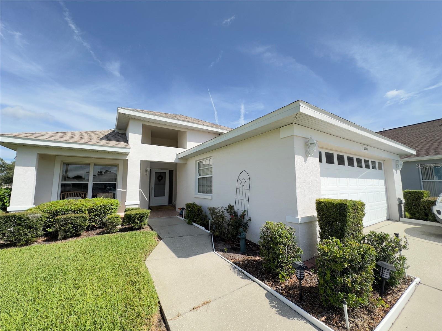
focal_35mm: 14
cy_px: 166
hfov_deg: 102.1
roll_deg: +0.1
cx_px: 221
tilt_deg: +7.1
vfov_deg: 85.7
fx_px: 179
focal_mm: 2.22
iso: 40
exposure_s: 1/955
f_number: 2.2
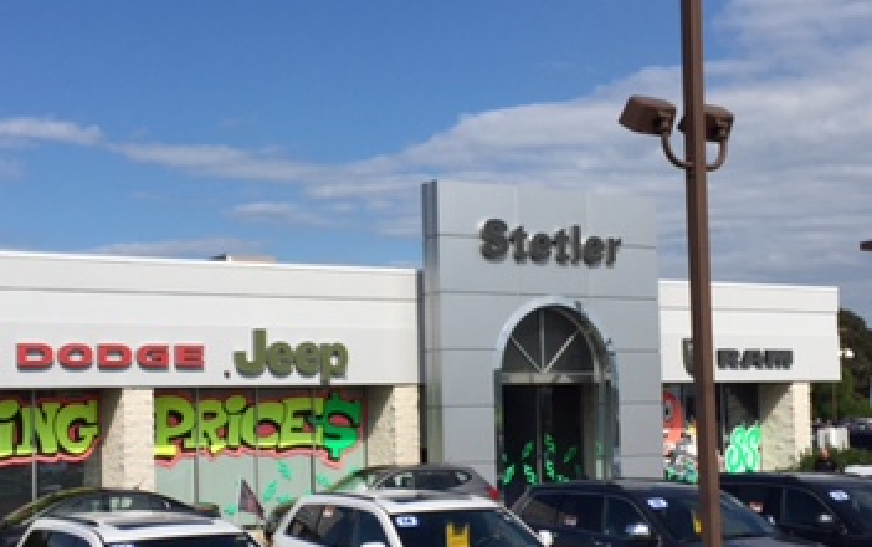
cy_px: 358
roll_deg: +0.8
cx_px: 397
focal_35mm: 56
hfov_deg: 36.2
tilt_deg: +2.9
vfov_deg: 23.1
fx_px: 1332
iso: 32
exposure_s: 1/4405
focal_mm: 4.15
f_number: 2.2
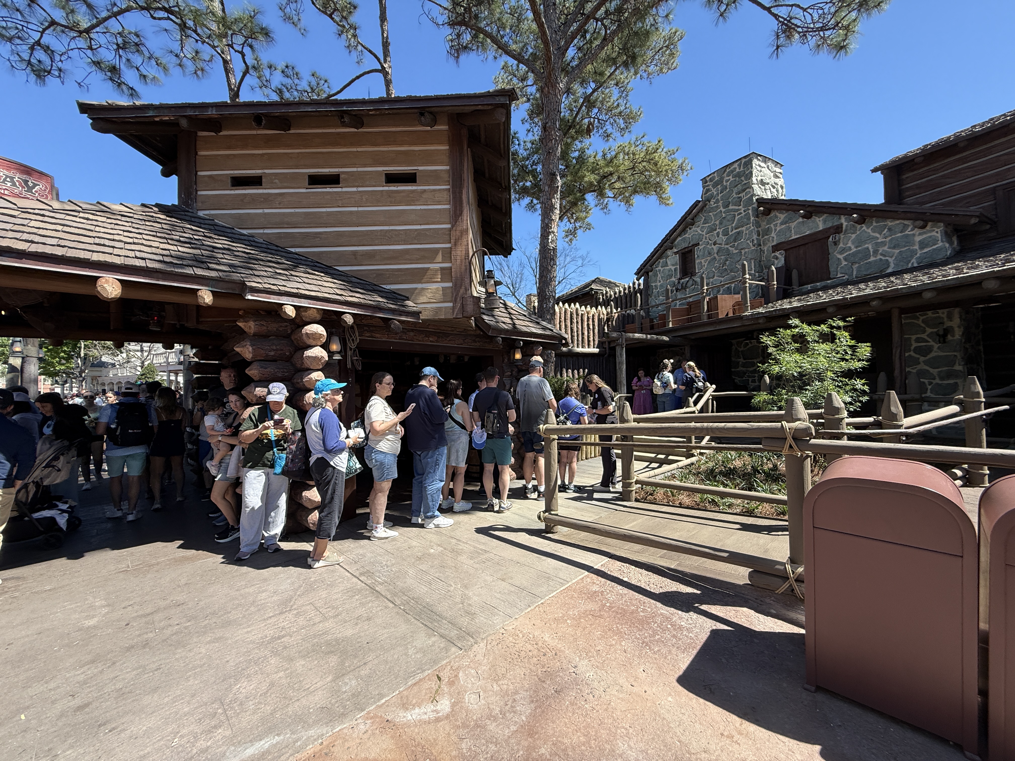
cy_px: 380
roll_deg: +1.9
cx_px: 508
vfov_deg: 85.7
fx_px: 411
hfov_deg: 102.1
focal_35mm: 14
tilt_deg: +1.6
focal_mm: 2.22
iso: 50
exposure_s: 1/779
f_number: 2.2
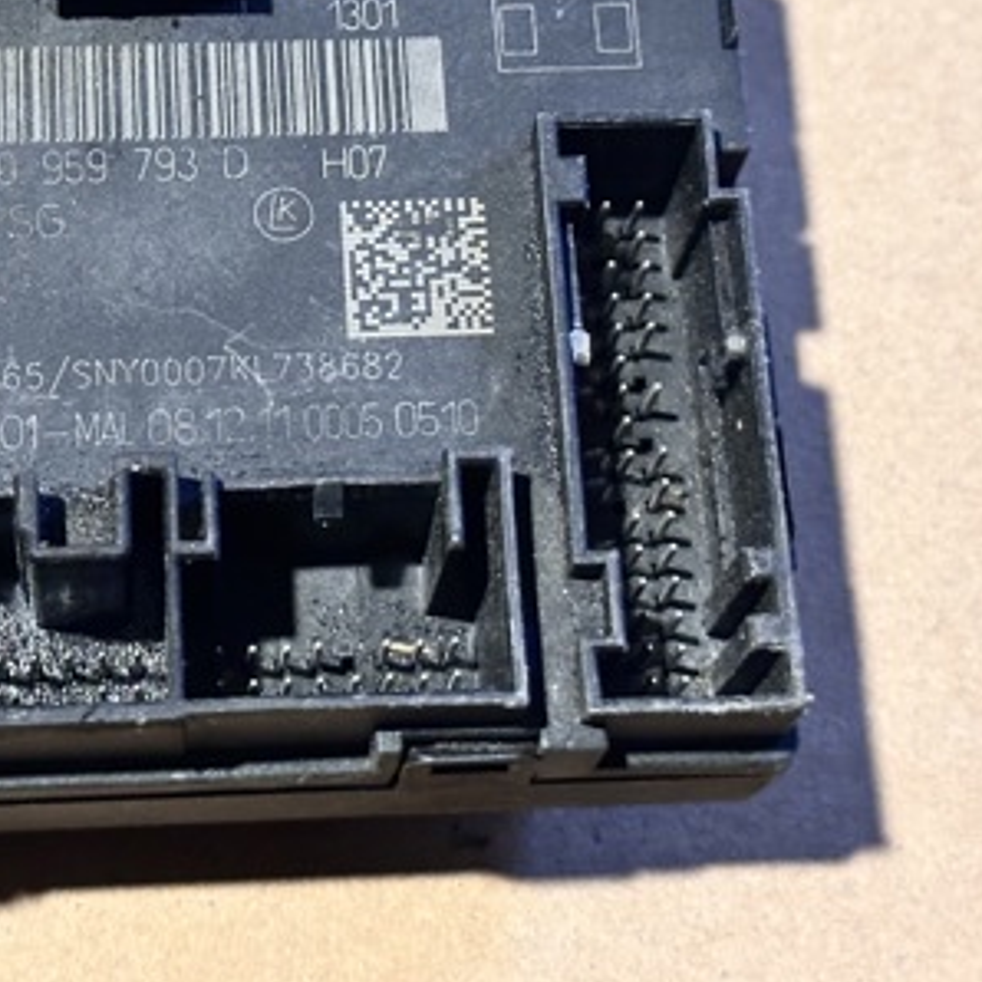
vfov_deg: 18.9
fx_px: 2921
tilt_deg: -69.3
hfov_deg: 19.0
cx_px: 274
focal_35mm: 91
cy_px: 222
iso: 640
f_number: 1.78
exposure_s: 1/26
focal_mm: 6.86
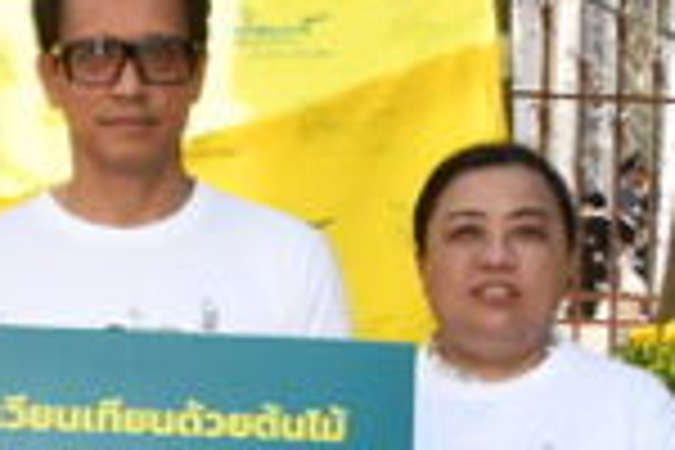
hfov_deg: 12.7
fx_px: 2981
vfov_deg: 8.6
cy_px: 486
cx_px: -18
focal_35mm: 159
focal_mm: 21
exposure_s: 1/250
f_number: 22
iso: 2500
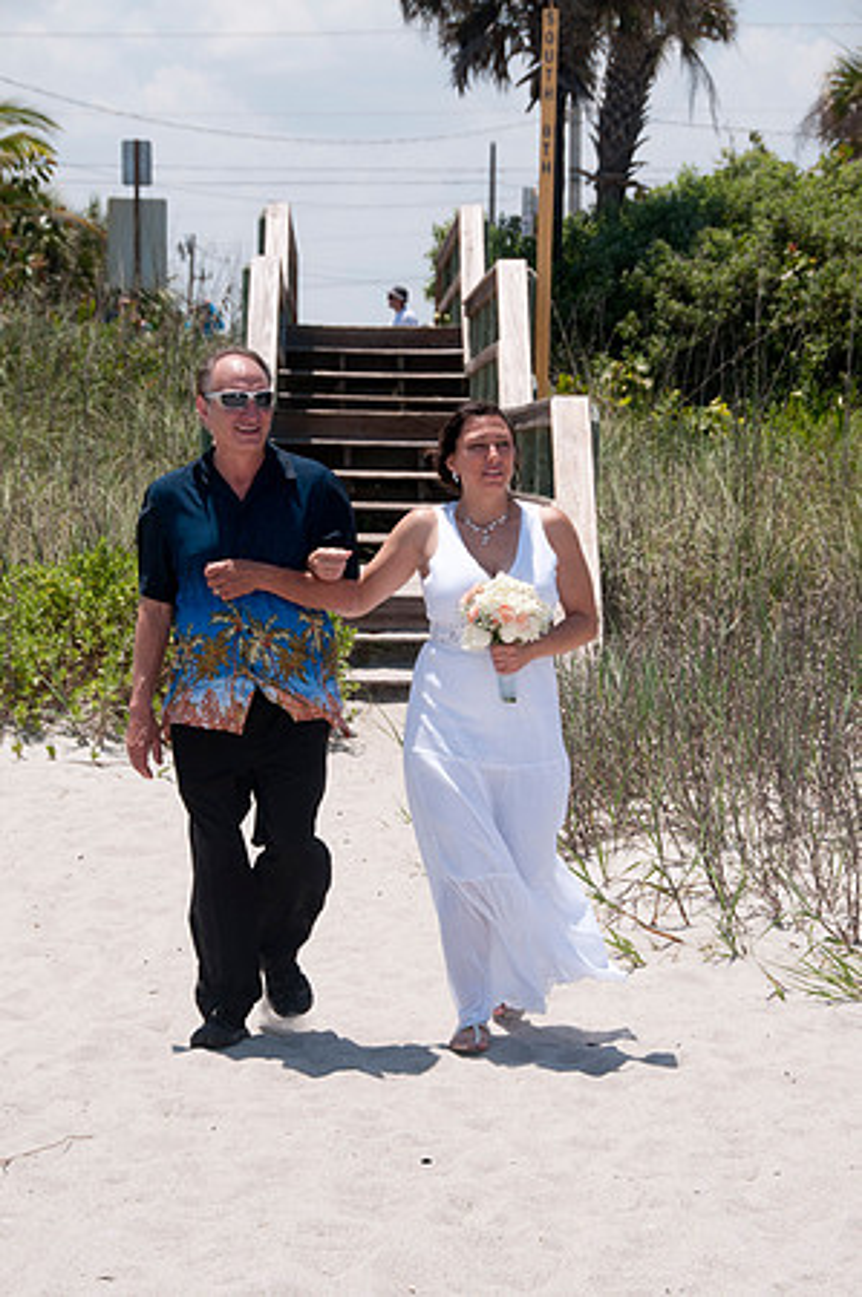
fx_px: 3780
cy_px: 648
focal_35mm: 105
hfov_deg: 13.0
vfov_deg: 19.5
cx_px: 431
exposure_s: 1/250
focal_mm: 70
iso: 100
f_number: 11
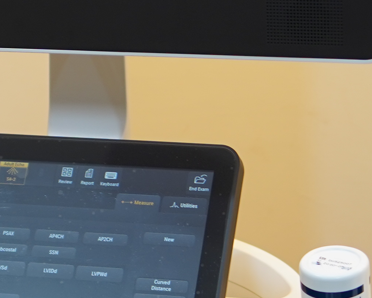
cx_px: 115
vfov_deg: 8.0
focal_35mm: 194
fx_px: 2136
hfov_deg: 9.9
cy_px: 180
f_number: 2
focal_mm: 35
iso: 250
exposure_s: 1/80
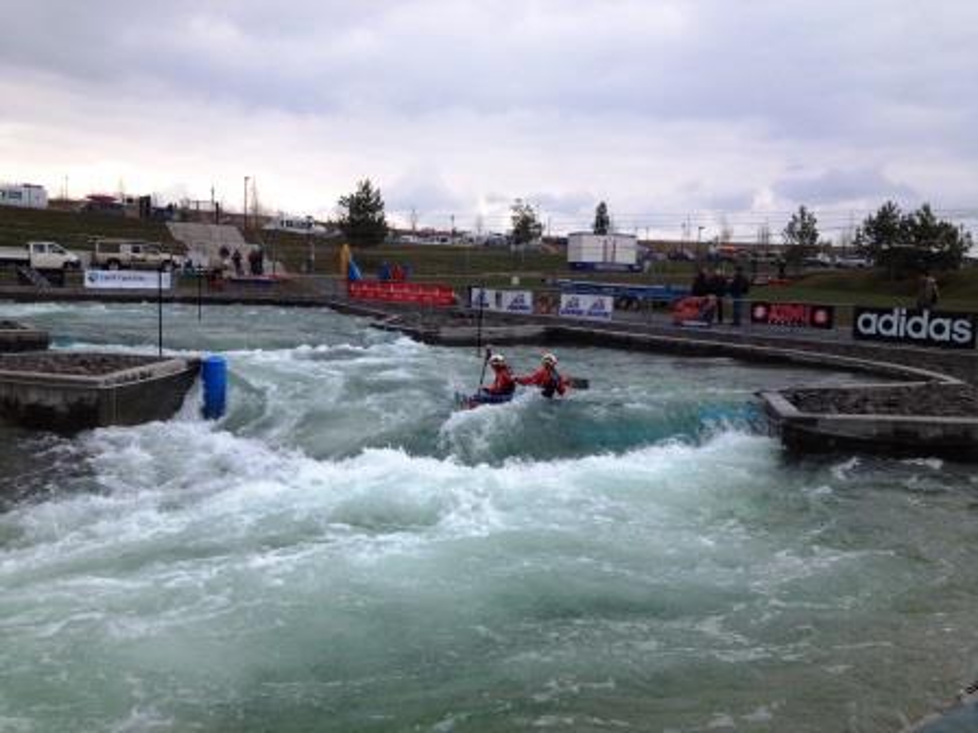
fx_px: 989
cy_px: 366
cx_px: 489
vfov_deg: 40.7
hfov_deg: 52.6
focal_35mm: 35
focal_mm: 4.28
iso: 50
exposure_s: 1/642
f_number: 2.4
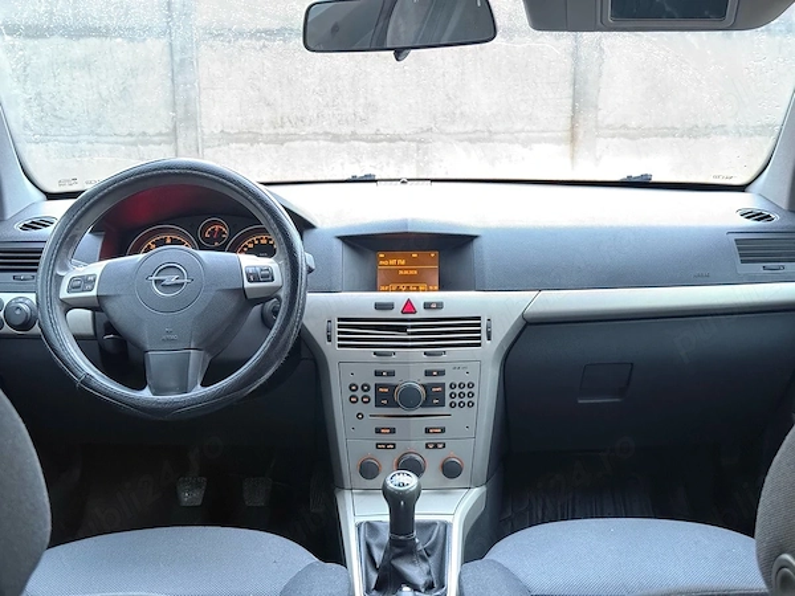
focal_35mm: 48
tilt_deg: -12.3
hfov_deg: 39.7
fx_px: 1102
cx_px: 398
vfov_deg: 30.3
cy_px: 298
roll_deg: +0.1
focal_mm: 6.76
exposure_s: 1/15
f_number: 1.78
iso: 800
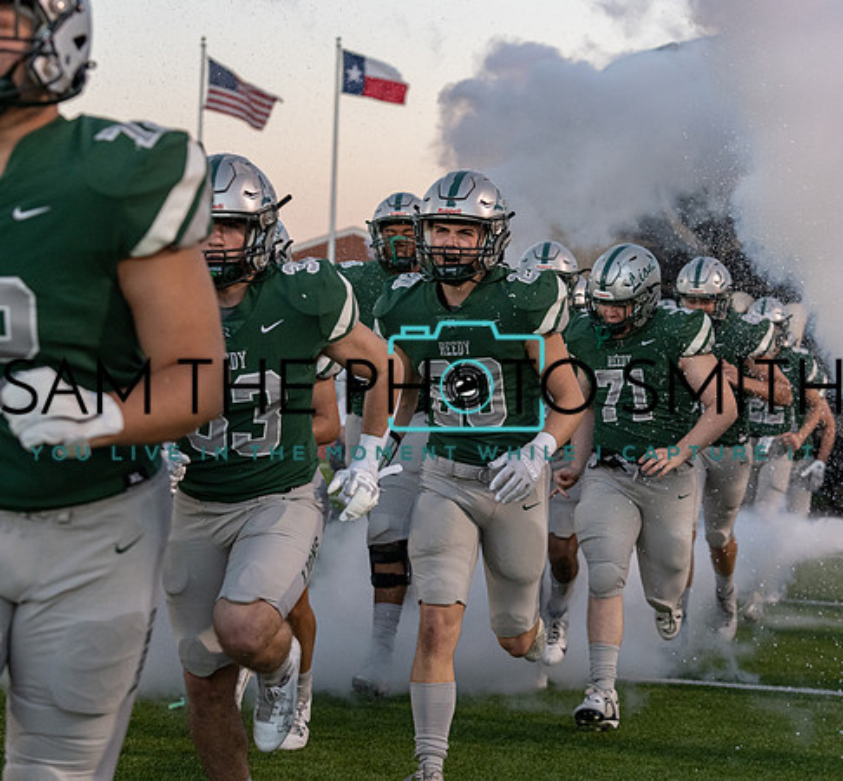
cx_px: 586
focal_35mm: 86
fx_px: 2277
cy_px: 390
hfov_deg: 20.9
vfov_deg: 19.5
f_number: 4
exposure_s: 1/1250
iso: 2500
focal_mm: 70
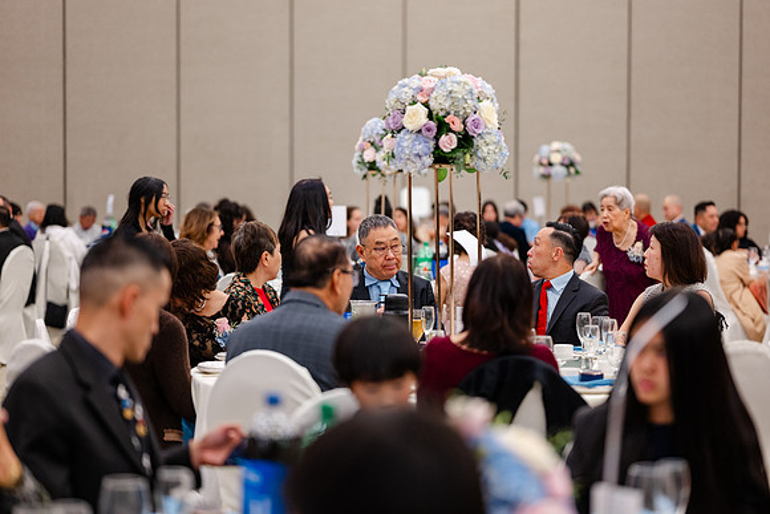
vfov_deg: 16.1
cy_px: 257
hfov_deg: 23.9
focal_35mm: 85
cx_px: 385
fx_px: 1818
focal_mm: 85
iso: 800
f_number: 1.8
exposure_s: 1/125
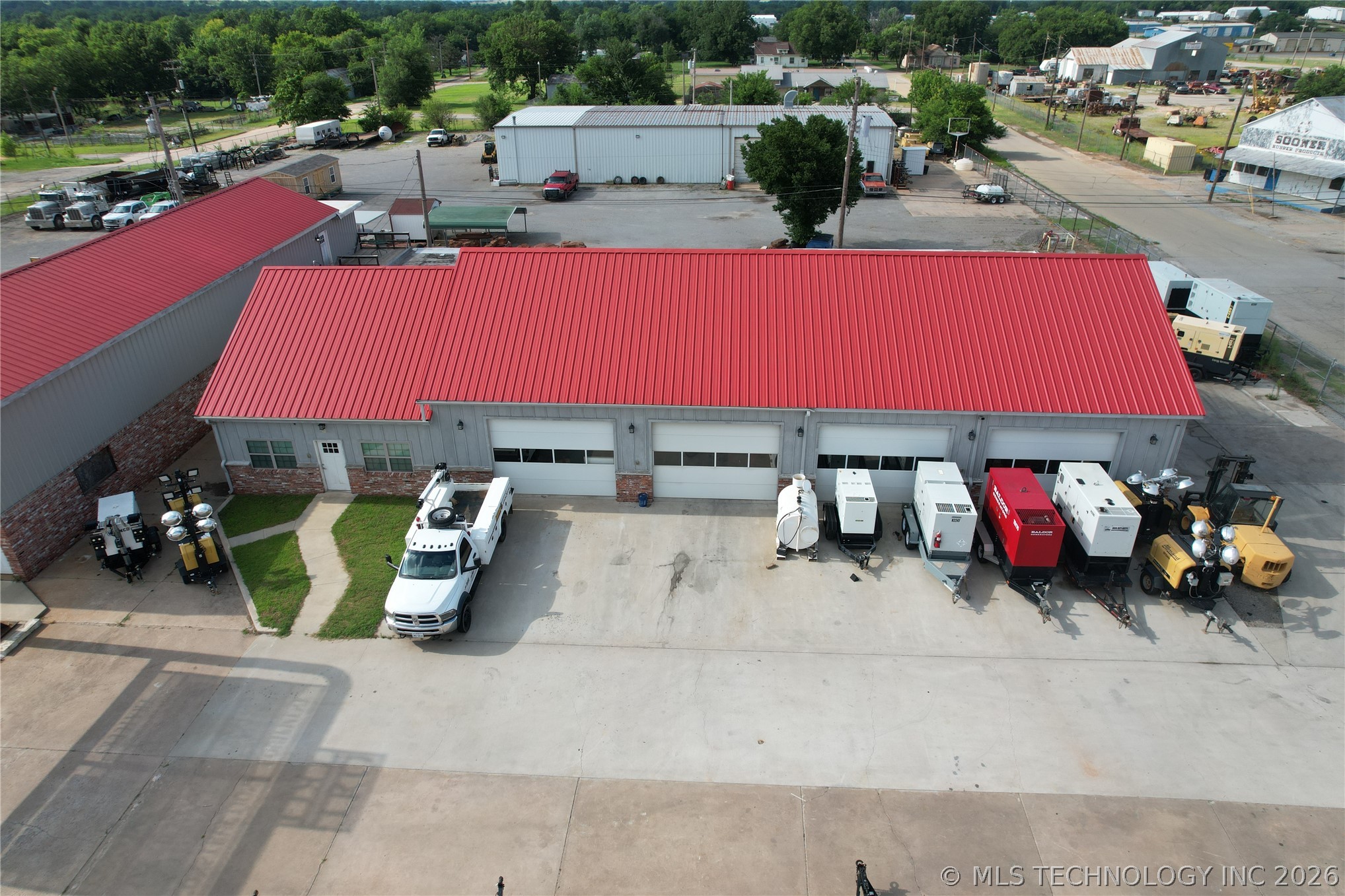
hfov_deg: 78.6
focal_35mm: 22
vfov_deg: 57.2
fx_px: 822
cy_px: 448
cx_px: 672
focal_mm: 8.38
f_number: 2.8
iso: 100
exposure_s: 1/1500
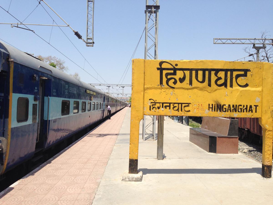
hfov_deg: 55.4
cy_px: 102
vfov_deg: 42.9
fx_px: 260
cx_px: 136
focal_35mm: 33
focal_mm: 4.12
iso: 50
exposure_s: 1/1642
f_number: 2.4
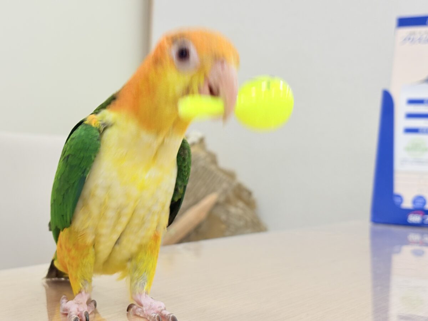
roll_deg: -1.3
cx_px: 214
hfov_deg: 36.8
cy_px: 160
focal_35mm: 52
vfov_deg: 28.0
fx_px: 643
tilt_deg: +1.0
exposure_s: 1/100
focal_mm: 5.96
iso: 80
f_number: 1.6
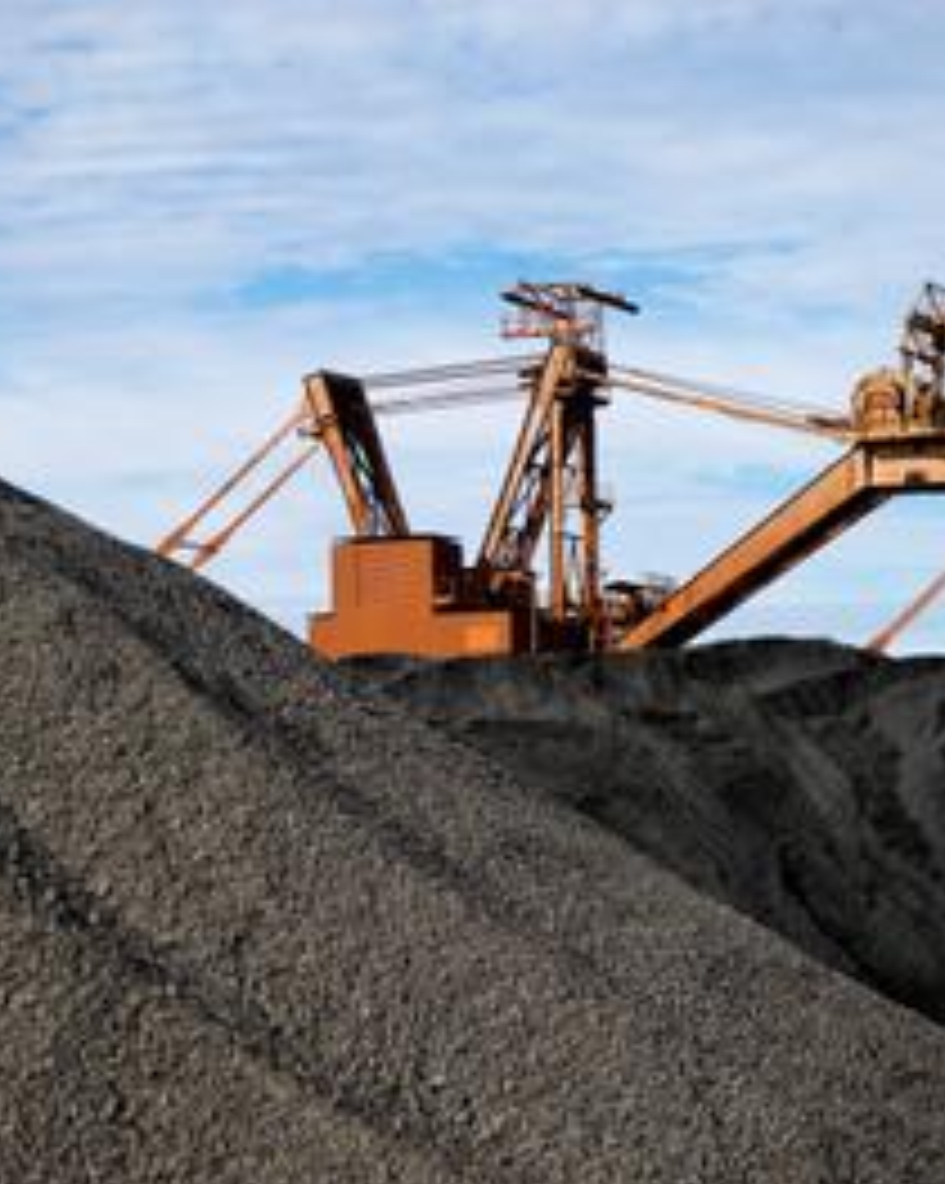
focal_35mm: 117
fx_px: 4095
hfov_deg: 13.2
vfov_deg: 16.4
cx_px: 374
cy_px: 594
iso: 200
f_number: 8
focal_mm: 82
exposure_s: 1/400
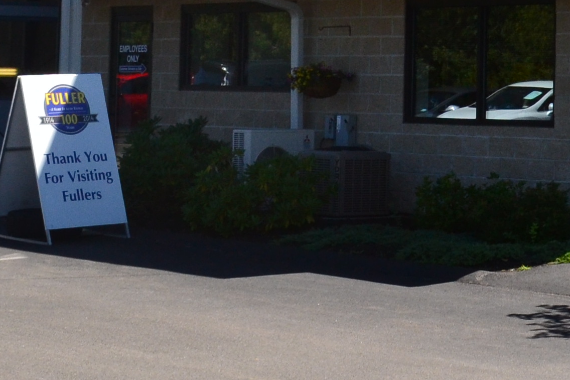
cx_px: 590
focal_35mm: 146
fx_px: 2311
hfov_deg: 13.8
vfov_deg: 9.1
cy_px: -201
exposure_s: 1/400
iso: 400
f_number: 11
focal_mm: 24
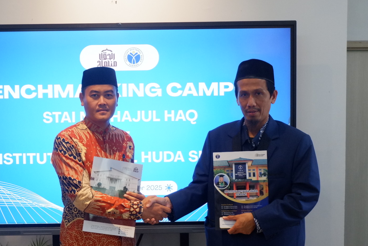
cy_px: 151
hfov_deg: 35.4
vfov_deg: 24.1
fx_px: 572
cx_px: 136
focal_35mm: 56
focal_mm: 29.5
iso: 3200
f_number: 4.7
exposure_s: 1/80
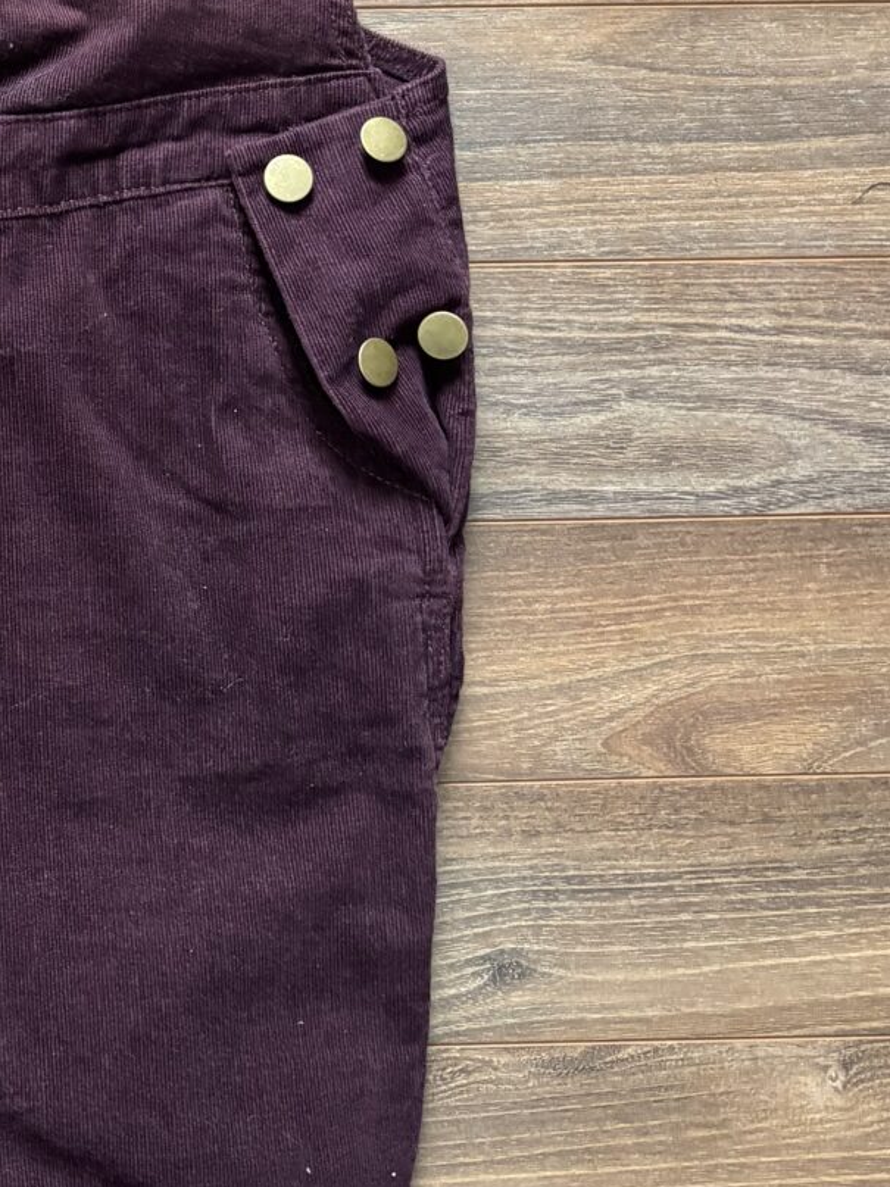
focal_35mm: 66
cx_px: -143
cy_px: 159
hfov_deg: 20.9
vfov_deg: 28.5
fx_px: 2263
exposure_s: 1/60
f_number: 1.6
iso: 320
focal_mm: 5.96
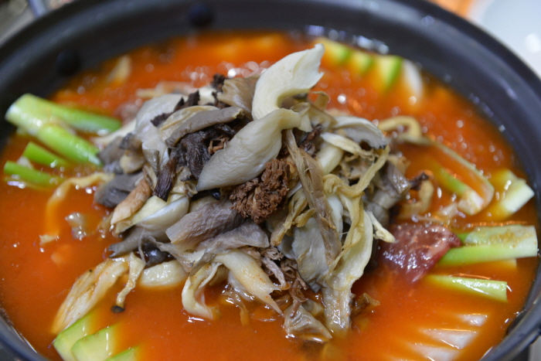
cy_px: 180
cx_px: 270
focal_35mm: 66
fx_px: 992
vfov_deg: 20.6
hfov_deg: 30.5
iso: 1600
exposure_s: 1/60
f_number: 4.5
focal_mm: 66
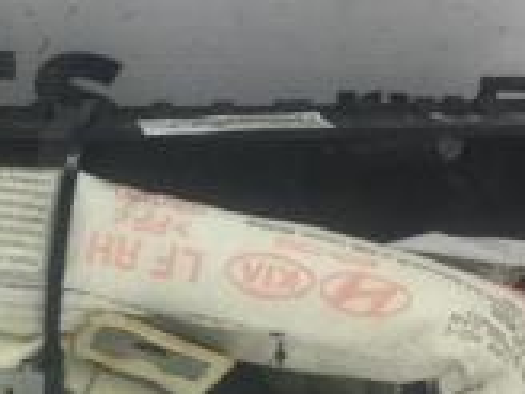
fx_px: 1714
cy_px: 282
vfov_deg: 13.1
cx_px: 115
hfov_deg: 17.3
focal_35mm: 113
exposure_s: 1/100
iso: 40
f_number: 2.2
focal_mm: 4.15
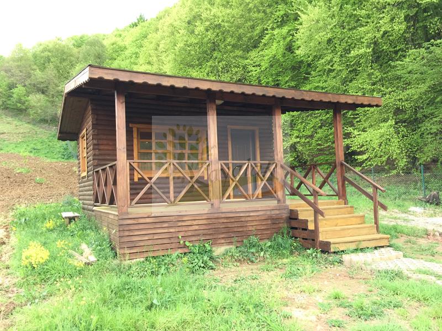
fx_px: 370
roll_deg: +0.9
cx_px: 221
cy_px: 166
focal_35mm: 29
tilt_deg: +4.4
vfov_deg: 48.2
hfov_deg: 61.7
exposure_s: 1/33
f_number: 2.2
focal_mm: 4.15
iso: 40
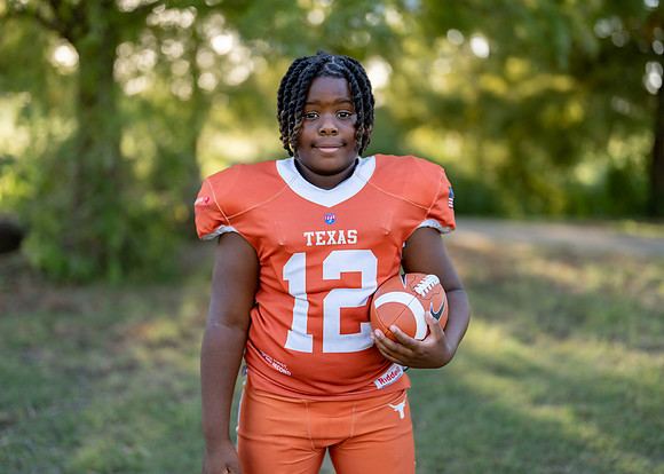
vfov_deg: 27.0
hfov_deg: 37.2
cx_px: 332
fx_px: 988
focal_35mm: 52
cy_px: 237
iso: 100
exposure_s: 1/1000
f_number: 1.2
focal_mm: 50
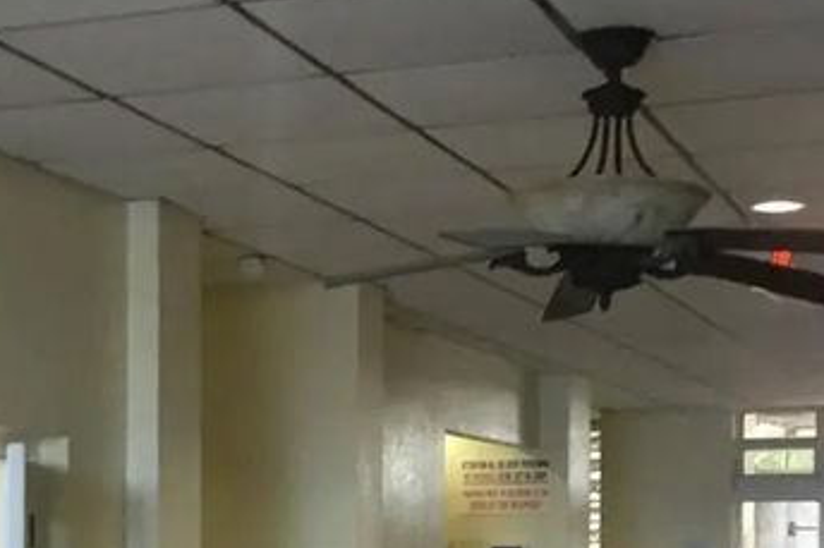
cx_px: 295
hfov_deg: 25.3
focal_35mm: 80
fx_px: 1830
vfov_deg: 16.5
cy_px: 604
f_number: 2.4
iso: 160
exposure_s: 1/30
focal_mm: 3.3
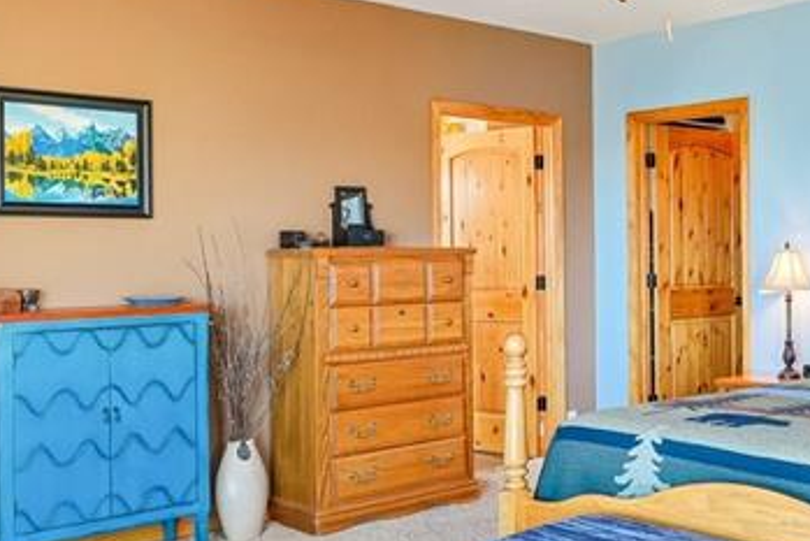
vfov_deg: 29.4
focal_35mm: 46
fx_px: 1030
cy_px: 246
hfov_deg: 40.7
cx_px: 673
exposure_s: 1/13
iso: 800
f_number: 8
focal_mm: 10.4
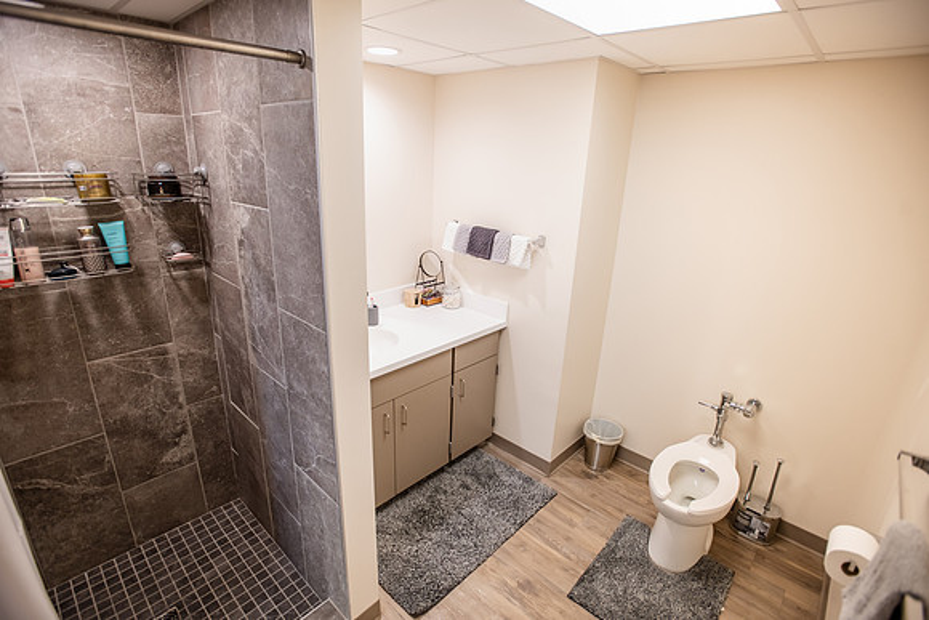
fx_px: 439
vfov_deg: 70.5
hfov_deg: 93.3
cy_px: 310
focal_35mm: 17
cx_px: 464
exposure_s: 1/200
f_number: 4
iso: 1000
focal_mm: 17
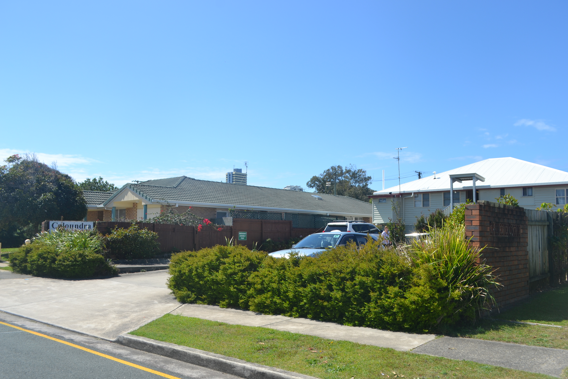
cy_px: 190
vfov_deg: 43.6
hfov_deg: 61.9
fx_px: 473
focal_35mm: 30
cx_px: 284
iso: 100
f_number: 8
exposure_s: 1/250
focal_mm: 20
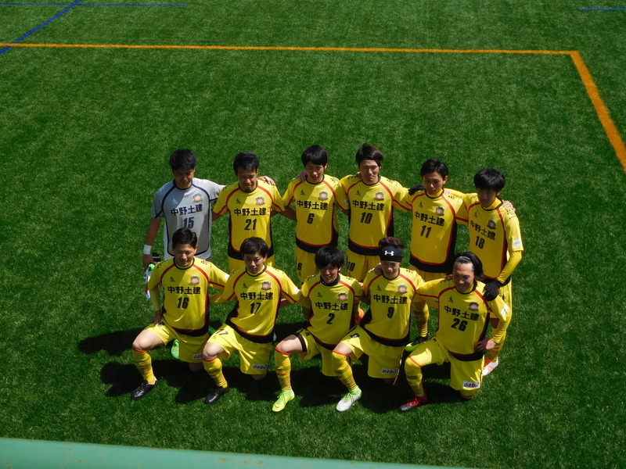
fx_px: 904
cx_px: 313
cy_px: 234
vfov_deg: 29.1
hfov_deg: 38.2
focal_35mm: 50
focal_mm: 8.9
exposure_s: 1/1000
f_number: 4.1
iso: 125
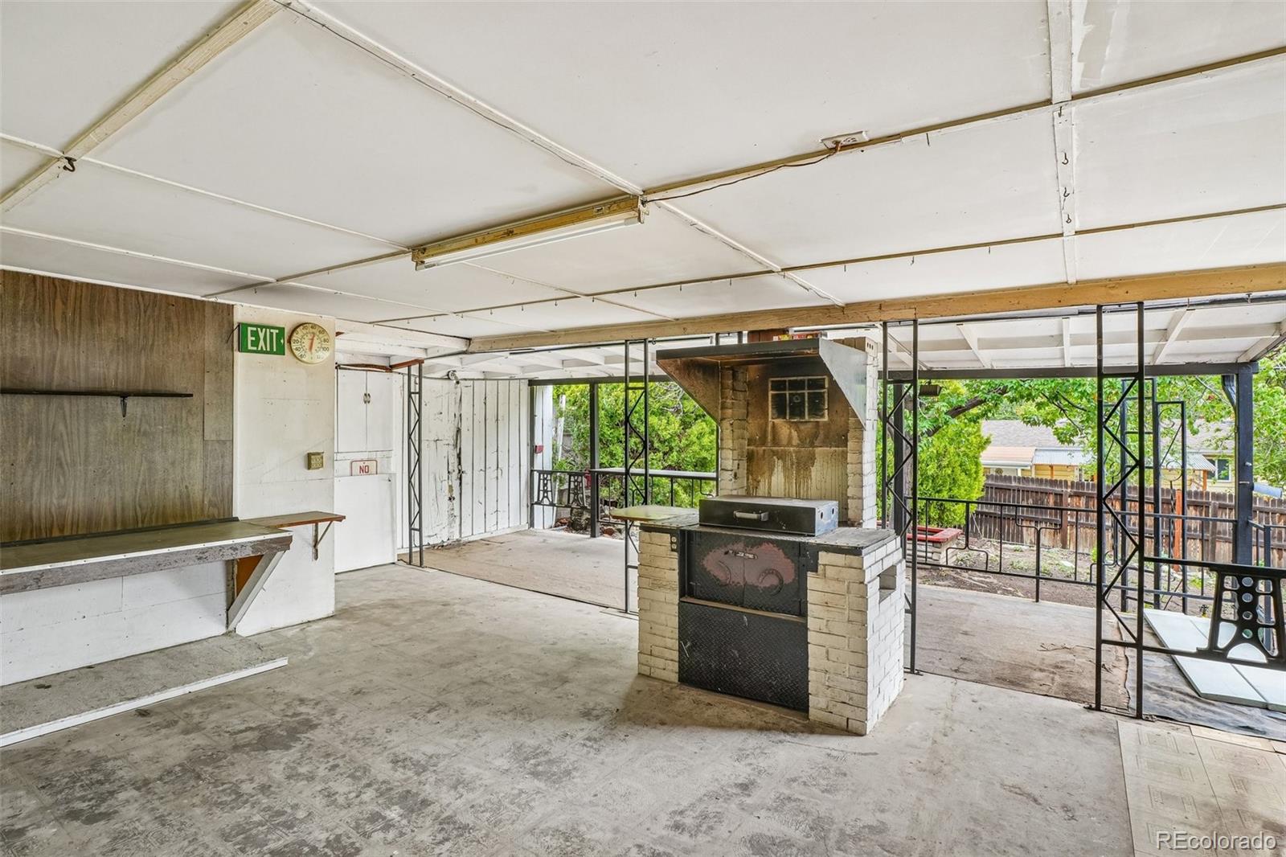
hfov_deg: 95.0
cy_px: 428
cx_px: 643
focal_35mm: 16
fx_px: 589
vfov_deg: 72.0
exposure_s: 1/20
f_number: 8
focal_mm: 11
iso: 500
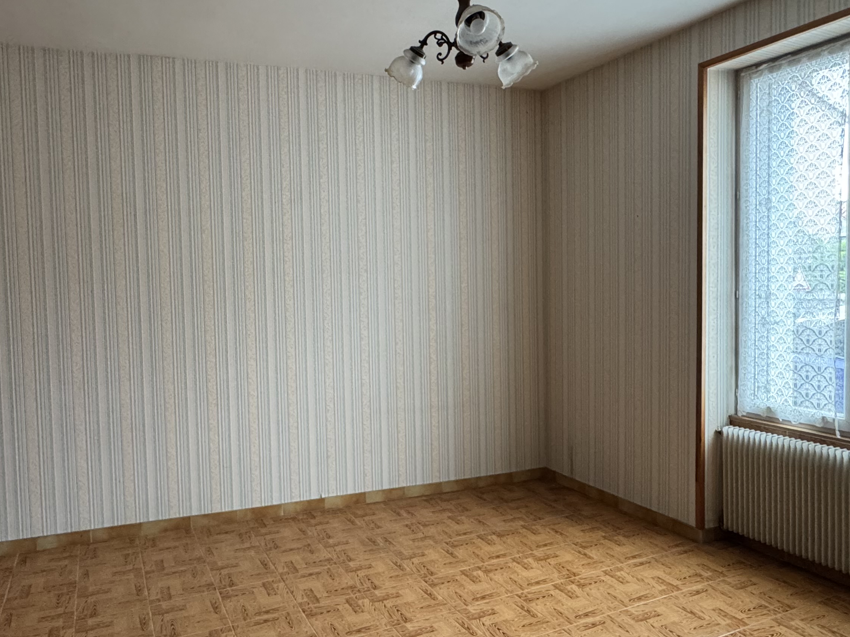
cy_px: 304
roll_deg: +1.3
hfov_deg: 68.9
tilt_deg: -2.1
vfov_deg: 54.9
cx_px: 351
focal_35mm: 25
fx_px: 614
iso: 400
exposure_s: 1/60
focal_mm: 2.22
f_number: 2.2
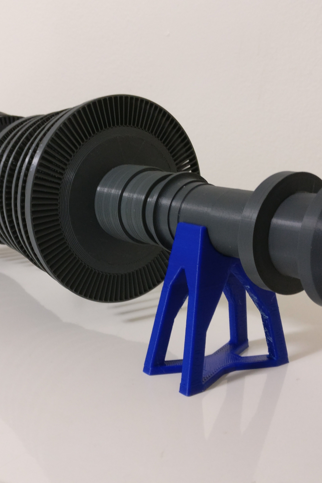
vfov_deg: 41.9
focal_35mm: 47
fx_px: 630
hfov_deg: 28.6
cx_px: 133
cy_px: 229
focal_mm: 4.26
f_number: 2
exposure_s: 1/17
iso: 640
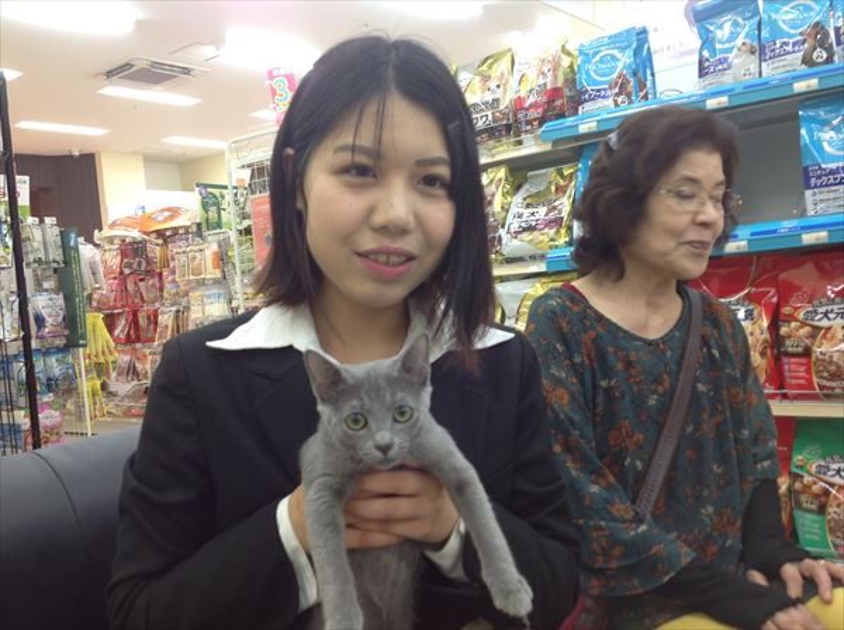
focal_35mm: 35
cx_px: 422
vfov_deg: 40.6
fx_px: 852
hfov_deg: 52.7
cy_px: 315
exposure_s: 1/20
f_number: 2.4
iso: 64
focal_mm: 4.28
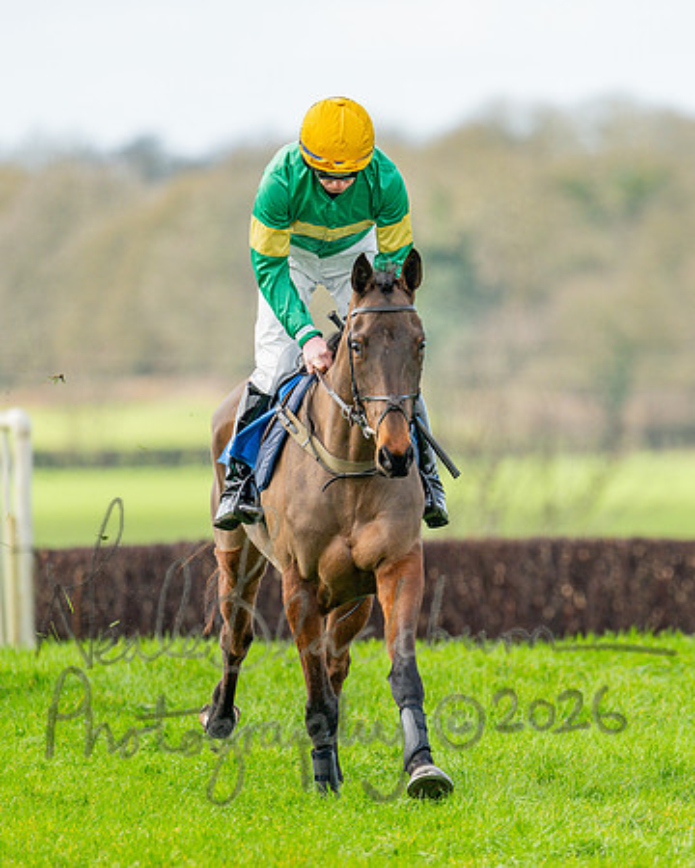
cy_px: 451
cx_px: 514
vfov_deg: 2.4
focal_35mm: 815
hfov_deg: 1.9
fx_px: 20959
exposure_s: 1/800
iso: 200
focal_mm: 400
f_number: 4.5
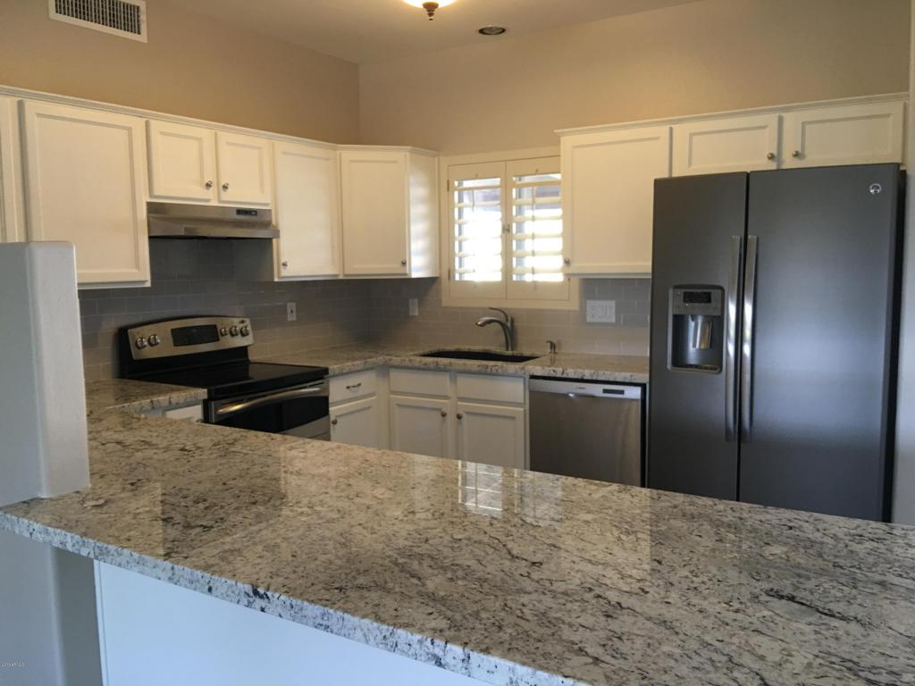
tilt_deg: -5.1
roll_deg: -0.4
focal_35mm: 29
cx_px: 458
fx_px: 767
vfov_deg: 48.2
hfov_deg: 61.7
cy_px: 343
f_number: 2.2
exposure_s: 1/15
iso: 40
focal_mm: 4.15
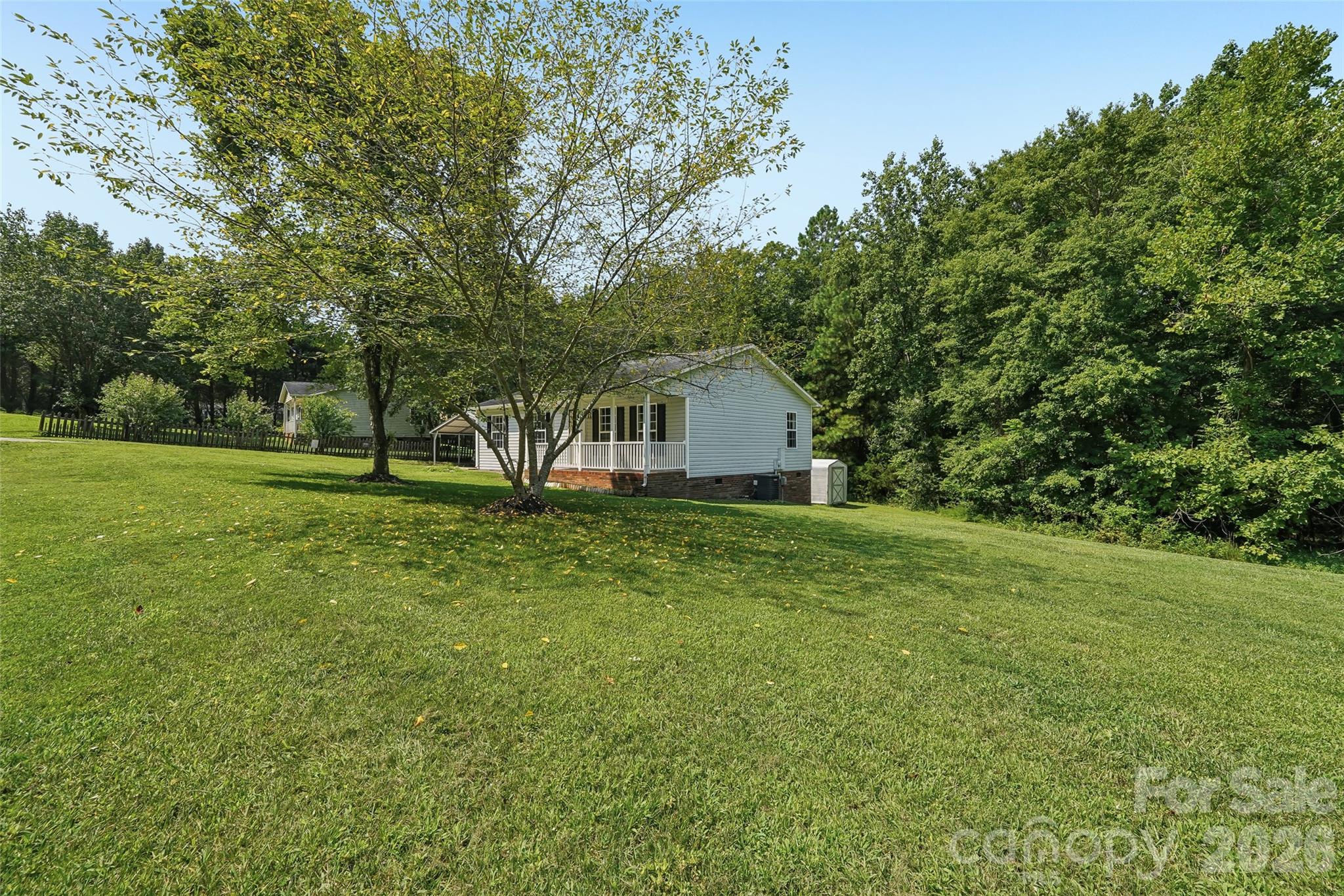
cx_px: 672
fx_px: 560
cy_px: 448
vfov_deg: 77.3
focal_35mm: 15
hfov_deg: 100.4
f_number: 8
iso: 100
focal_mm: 10
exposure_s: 1/45
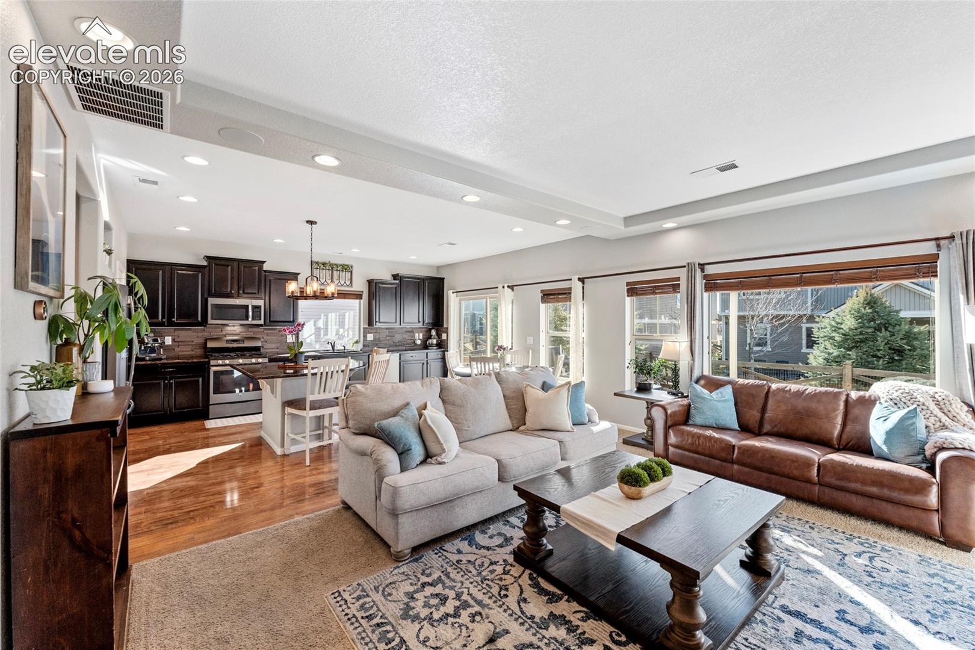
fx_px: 379
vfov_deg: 81.2
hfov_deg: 104.3
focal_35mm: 14
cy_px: 325
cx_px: 488
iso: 640
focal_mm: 14
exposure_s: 1/125
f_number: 8
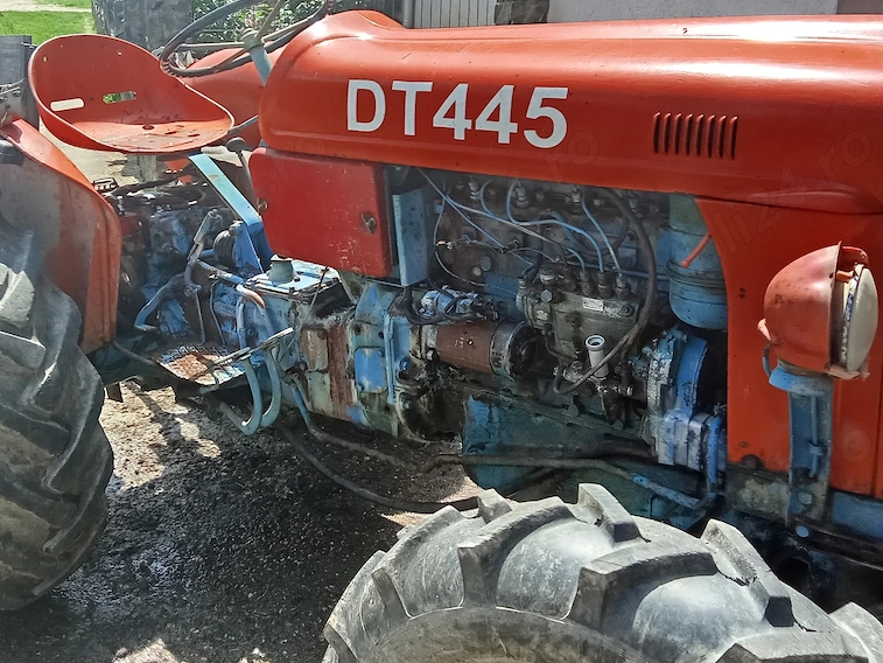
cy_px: 244
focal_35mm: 37
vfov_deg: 38.4
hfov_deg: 49.7
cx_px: 337
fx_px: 944
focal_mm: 2.78
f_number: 2
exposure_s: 1/570
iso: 100
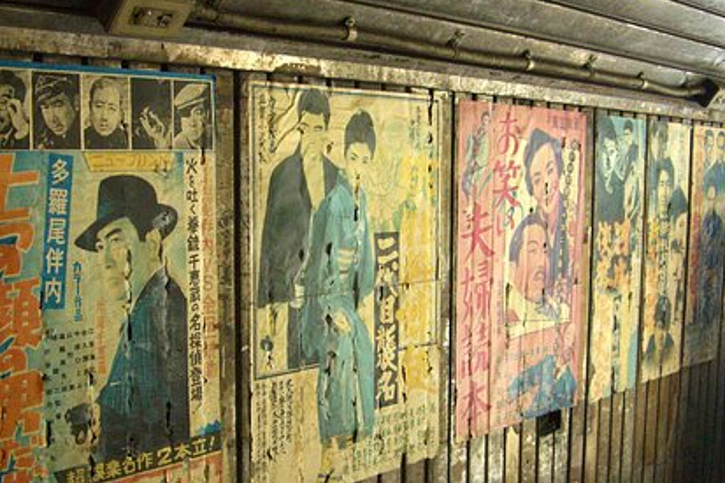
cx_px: 363
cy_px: 295
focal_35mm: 49
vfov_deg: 27.4
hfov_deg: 40.4
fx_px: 986
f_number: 2.8
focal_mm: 7.9
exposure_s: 1/100
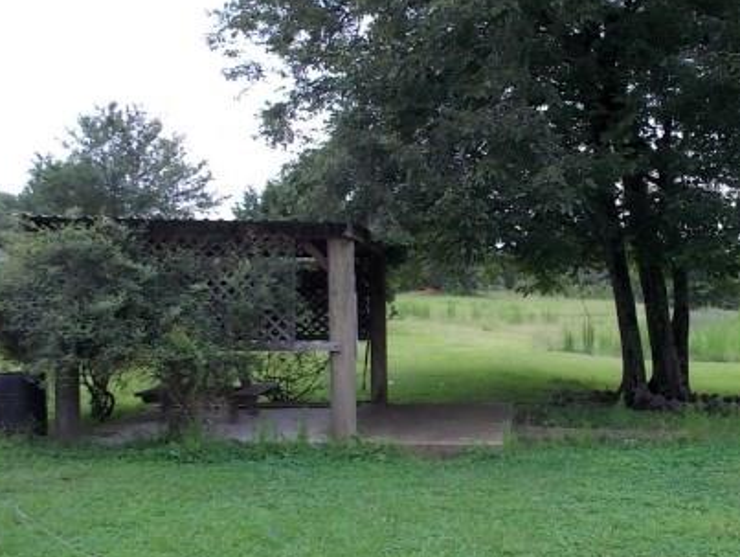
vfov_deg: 31.6
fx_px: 984
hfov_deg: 40.0
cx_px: 562
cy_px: 301
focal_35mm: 46
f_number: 3.3
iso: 80
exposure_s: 1/40
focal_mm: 4.1
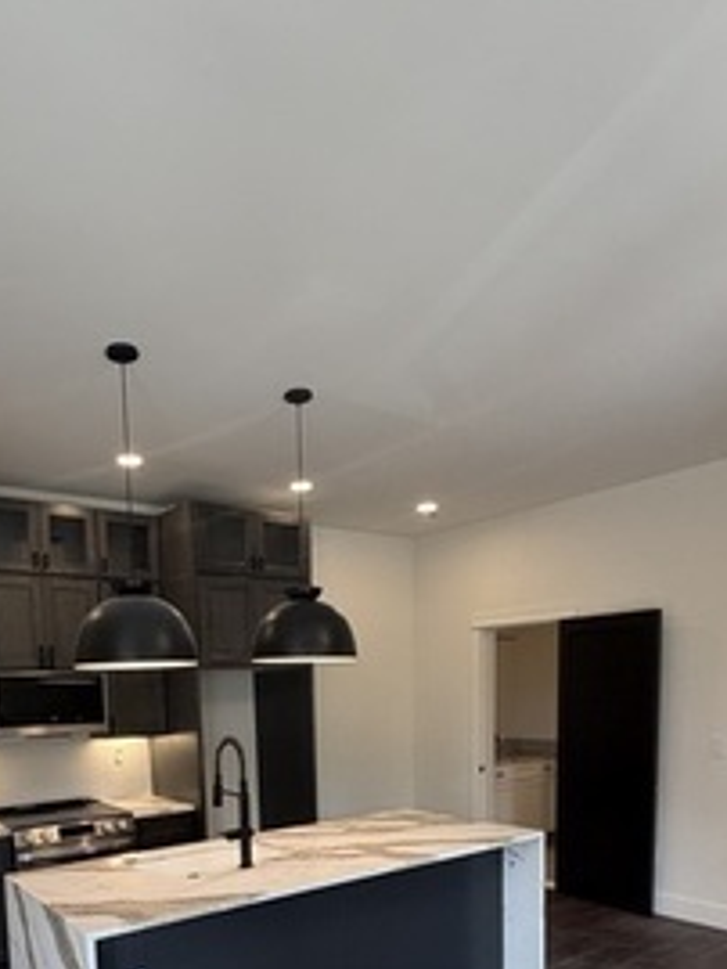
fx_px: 727
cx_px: 250
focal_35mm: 26
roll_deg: +1.9
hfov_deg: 52.2
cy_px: 760
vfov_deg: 62.2
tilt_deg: -4.0
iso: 250
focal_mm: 2.22
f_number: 2.2
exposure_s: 1/120
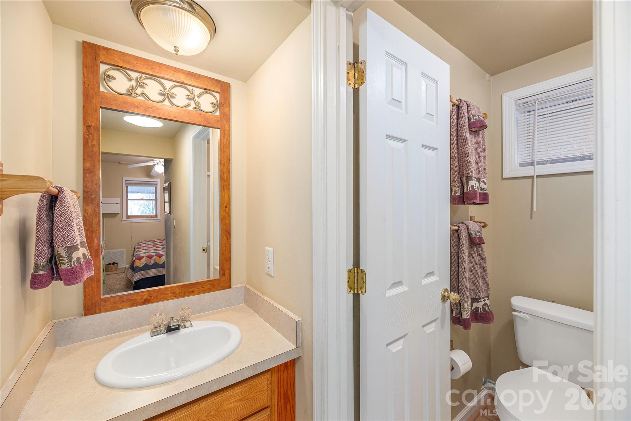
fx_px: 246
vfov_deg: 81.3
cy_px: 210
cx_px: 316
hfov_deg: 104.2
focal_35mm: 14
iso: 320
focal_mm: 14
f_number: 7.1
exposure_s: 1/160
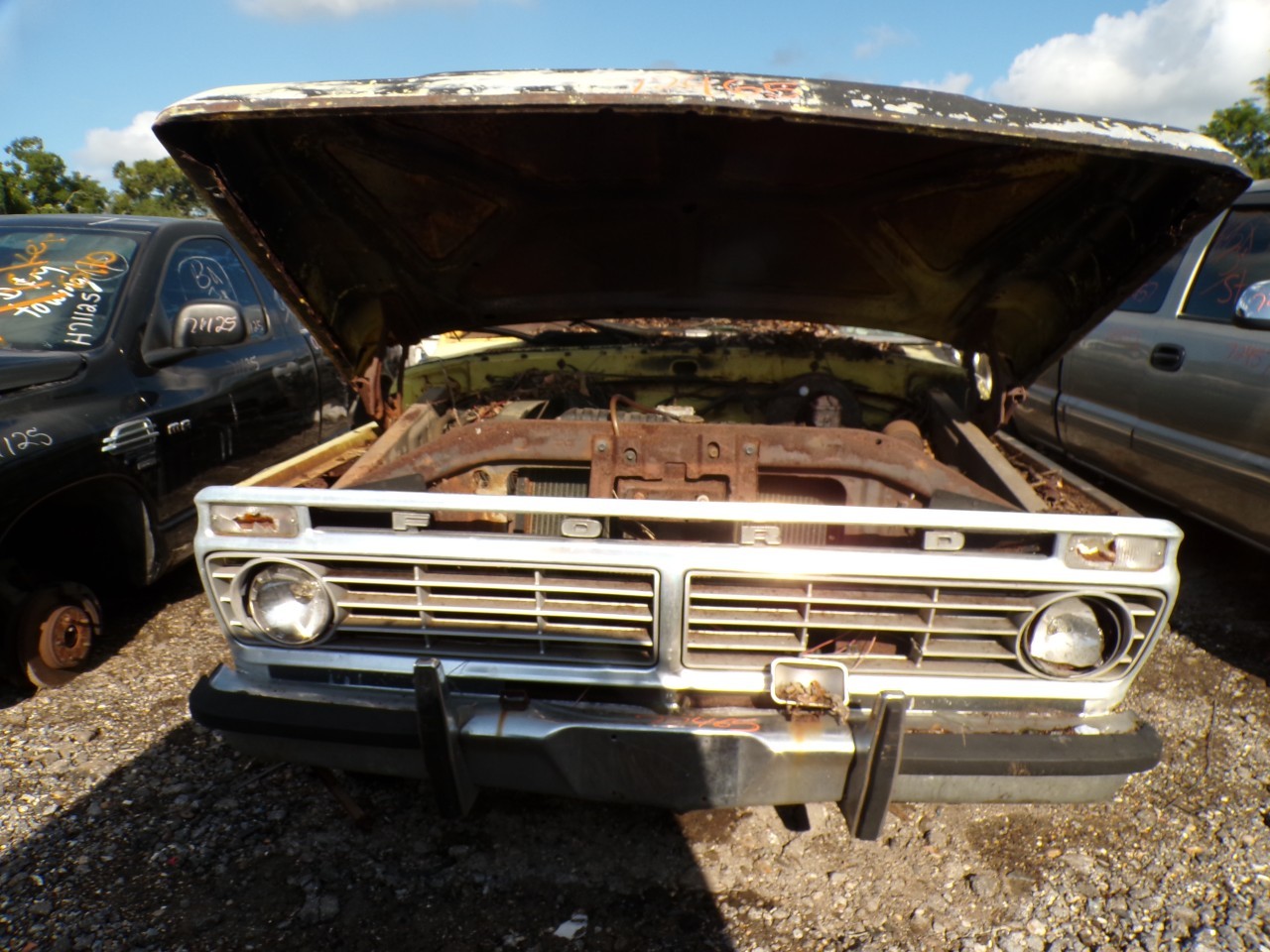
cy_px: 476
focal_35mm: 24
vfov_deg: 56.8
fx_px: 881
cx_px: 635
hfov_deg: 71.6
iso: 100
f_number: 4.4
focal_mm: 4.3
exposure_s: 1/550
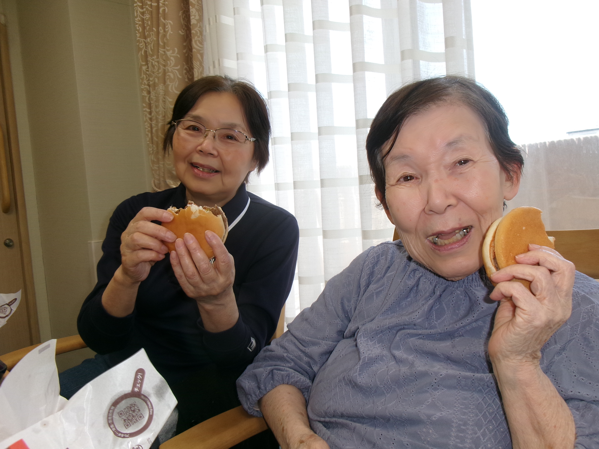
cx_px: 300
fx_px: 485
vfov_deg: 49.7
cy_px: 224
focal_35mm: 28
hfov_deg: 63.4
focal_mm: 5.1
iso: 100
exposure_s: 1/70
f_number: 3.9
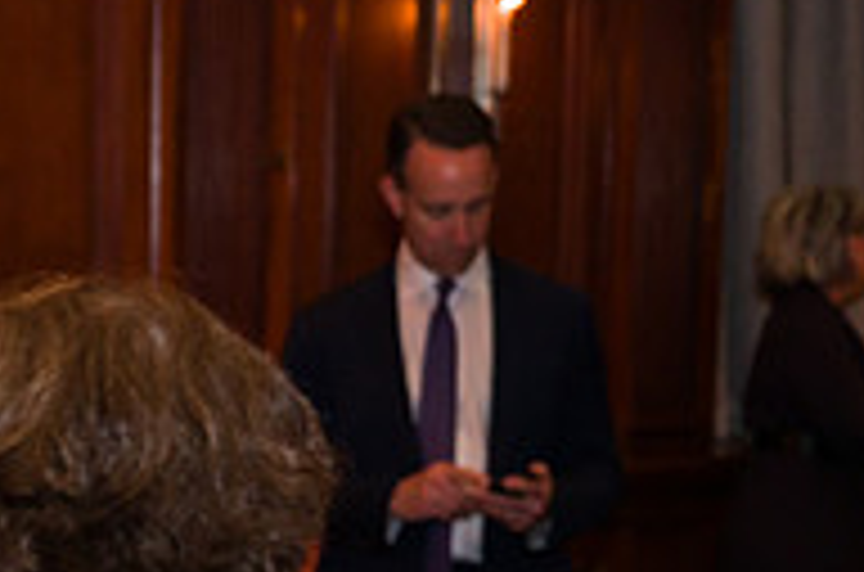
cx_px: -320
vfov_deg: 12.6
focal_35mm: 106
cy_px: 658
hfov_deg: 17.8
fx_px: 2538
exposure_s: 1/200
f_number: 3.2
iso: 1600
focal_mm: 35
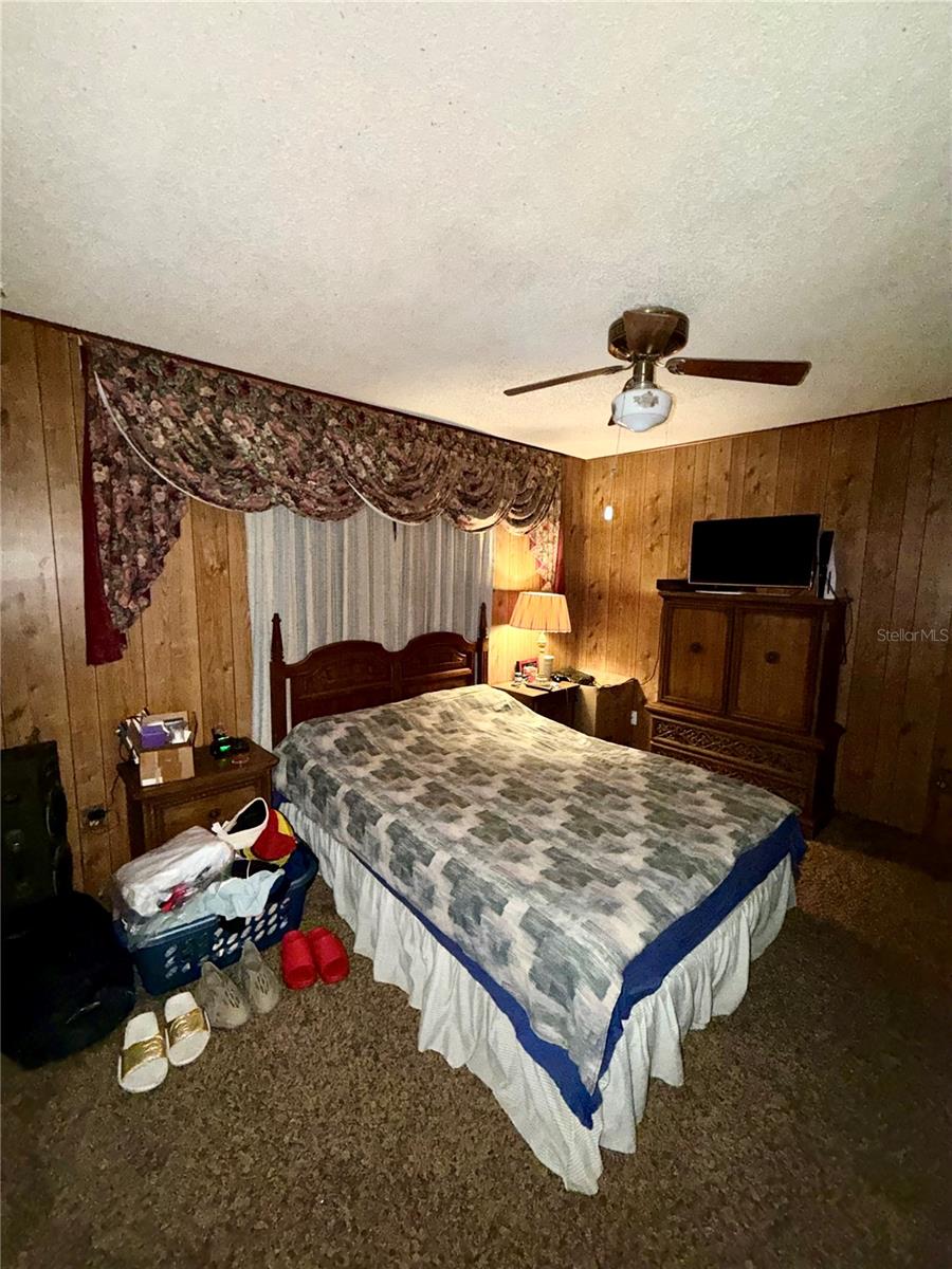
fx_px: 513
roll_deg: -1.0
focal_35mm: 14
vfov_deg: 102.1
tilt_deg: -7.2
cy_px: 634
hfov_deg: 85.7
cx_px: 476
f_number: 2.2
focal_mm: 2.22
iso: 400
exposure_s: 1/26
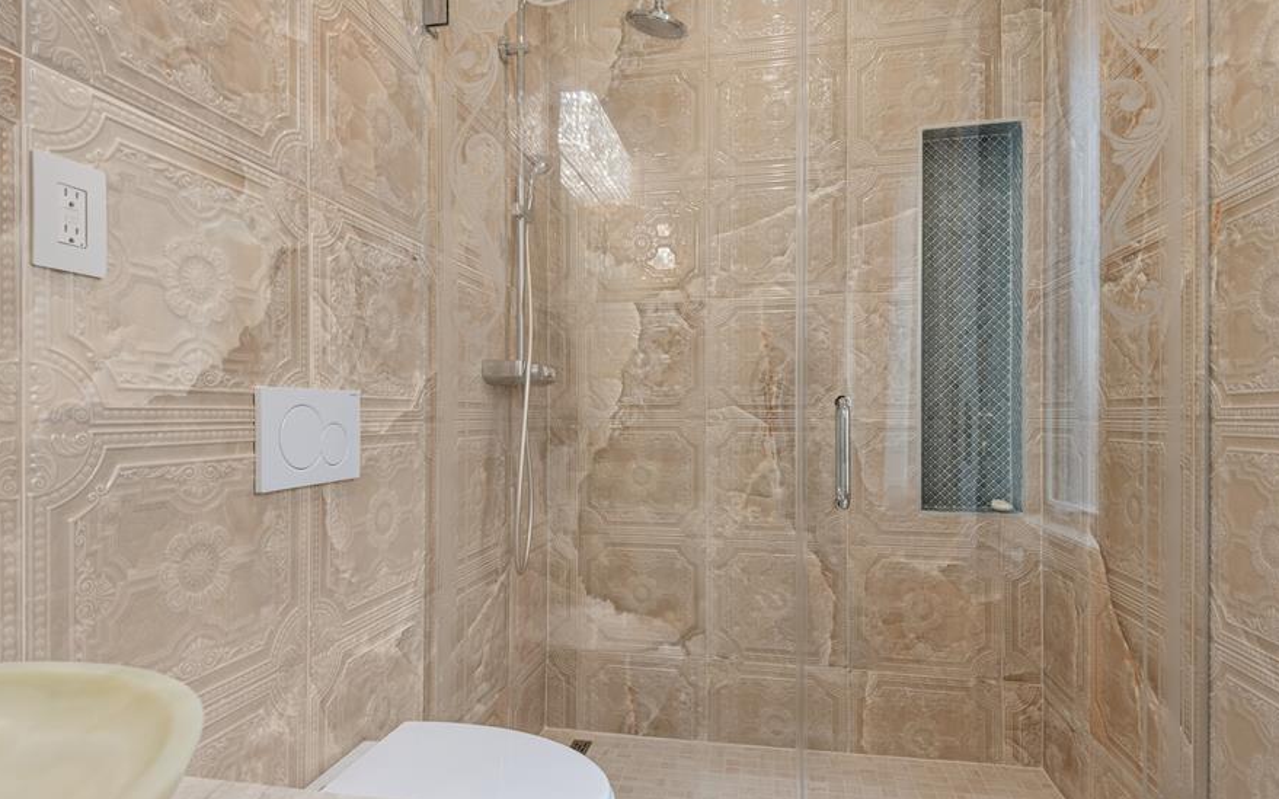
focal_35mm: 19
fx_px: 662
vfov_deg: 62.2
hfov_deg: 88.0
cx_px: 645
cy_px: 416
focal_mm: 16
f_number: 9
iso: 200
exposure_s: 1/10
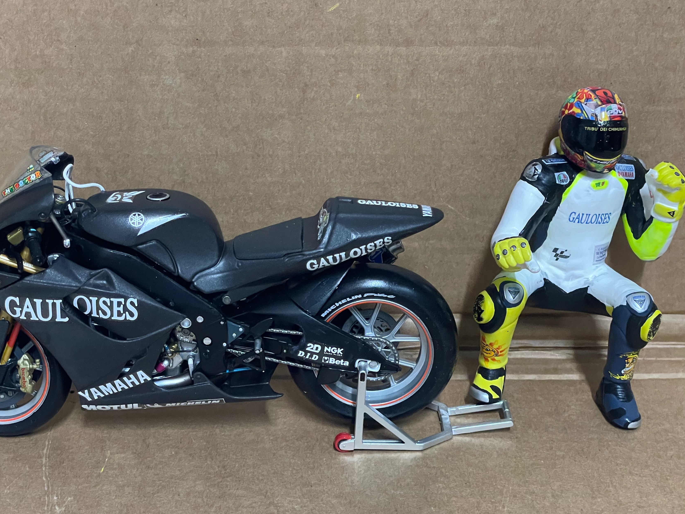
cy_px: 275
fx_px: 1247
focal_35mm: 63
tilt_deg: -29.2
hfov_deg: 30.7
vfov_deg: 23.3
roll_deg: +1.5
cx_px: 308
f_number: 2
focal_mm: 6
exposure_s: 1/50
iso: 640
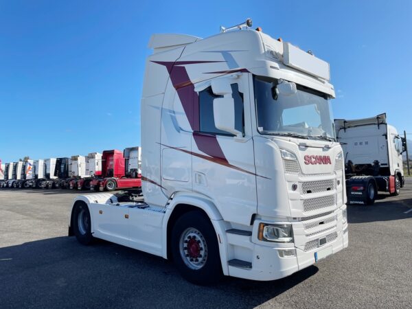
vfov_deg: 53.1
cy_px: 154
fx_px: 309
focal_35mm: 26
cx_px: 206
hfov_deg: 67.3
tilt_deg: +4.1
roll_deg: +0.9
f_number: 1.6
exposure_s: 1/3125
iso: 32
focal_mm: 4.2
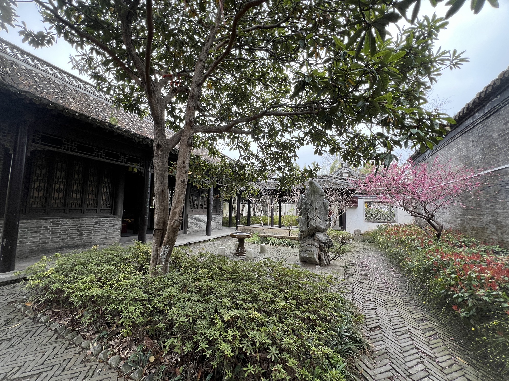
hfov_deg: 106.2
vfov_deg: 89.9
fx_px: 191
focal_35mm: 13
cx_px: 254
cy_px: 190
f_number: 1.8
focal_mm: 1.57
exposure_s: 1/99
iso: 64
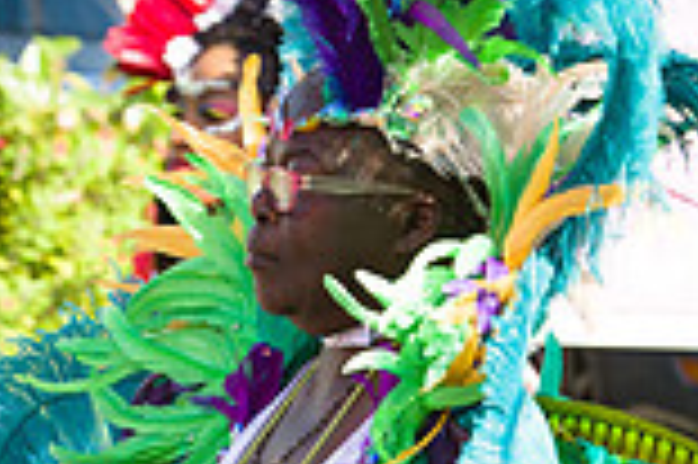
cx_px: 340
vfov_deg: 4.8
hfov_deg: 7.3
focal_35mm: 284
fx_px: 5501
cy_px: 721
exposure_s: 1/200
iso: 100
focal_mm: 98
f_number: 5.6
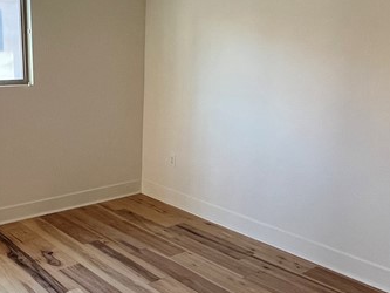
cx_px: 126
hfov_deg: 46.0
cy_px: 166
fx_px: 451
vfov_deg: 35.9
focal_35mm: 40
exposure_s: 1/120
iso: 160
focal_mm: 1.57
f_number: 1.8
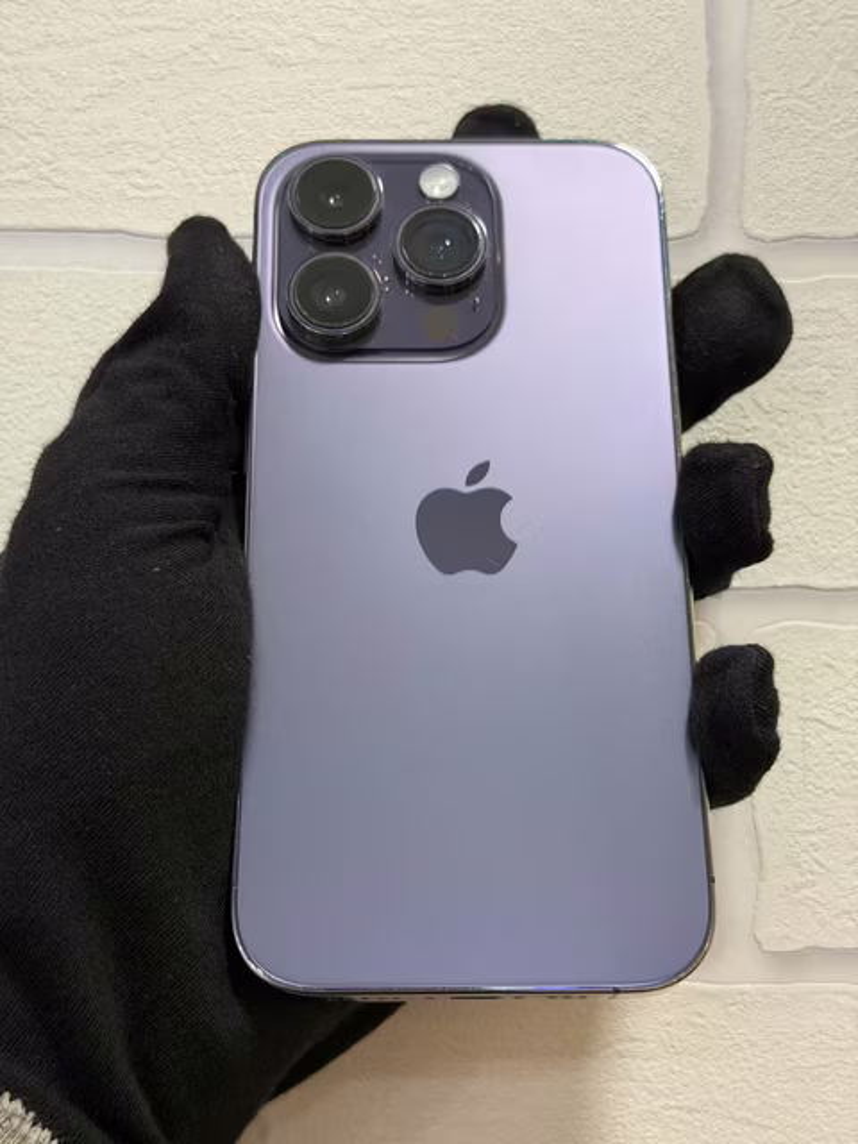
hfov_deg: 30.3
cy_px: 572
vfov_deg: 39.7
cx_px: 429
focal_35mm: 48
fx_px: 1586
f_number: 1.78
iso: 80
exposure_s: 1/50
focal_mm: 6.76
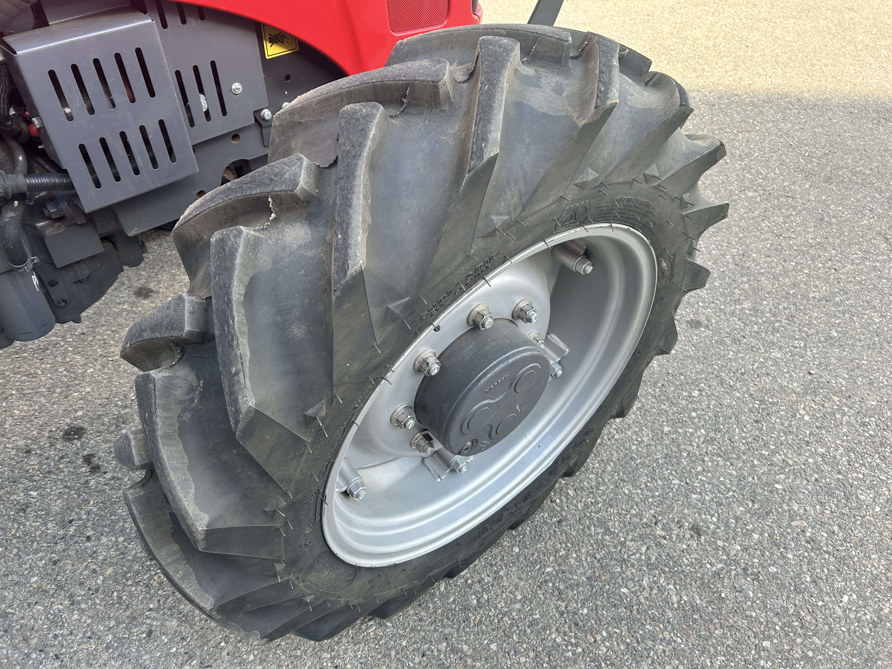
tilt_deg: -46.8
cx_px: 446
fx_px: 670
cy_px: 334
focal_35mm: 26
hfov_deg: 67.3
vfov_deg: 53.1
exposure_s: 1/555
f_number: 1.5
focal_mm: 5.7
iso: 50
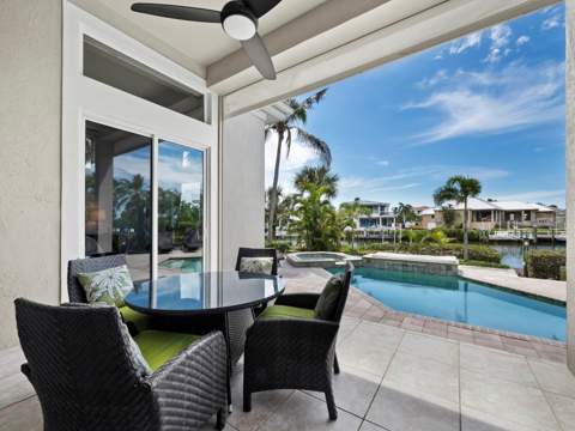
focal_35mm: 14
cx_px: 288
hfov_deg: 102.1
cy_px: 216
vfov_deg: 85.7
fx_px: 233
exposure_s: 1/160
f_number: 10
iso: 400
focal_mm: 7
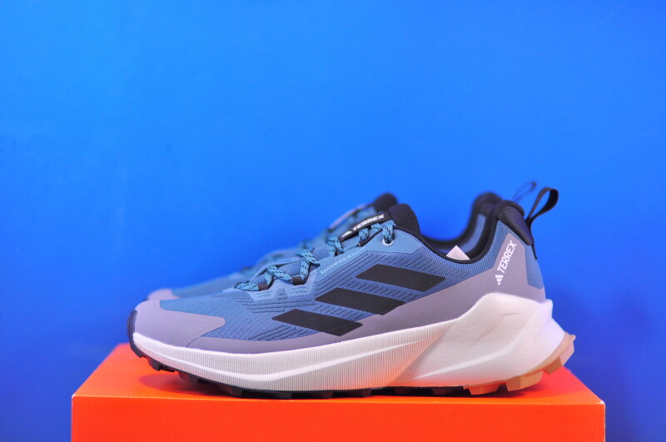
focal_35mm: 75
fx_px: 1386
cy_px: 221
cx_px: 333
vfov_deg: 18.1
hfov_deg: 27.0
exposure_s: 1/320
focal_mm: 50
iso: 250
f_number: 2
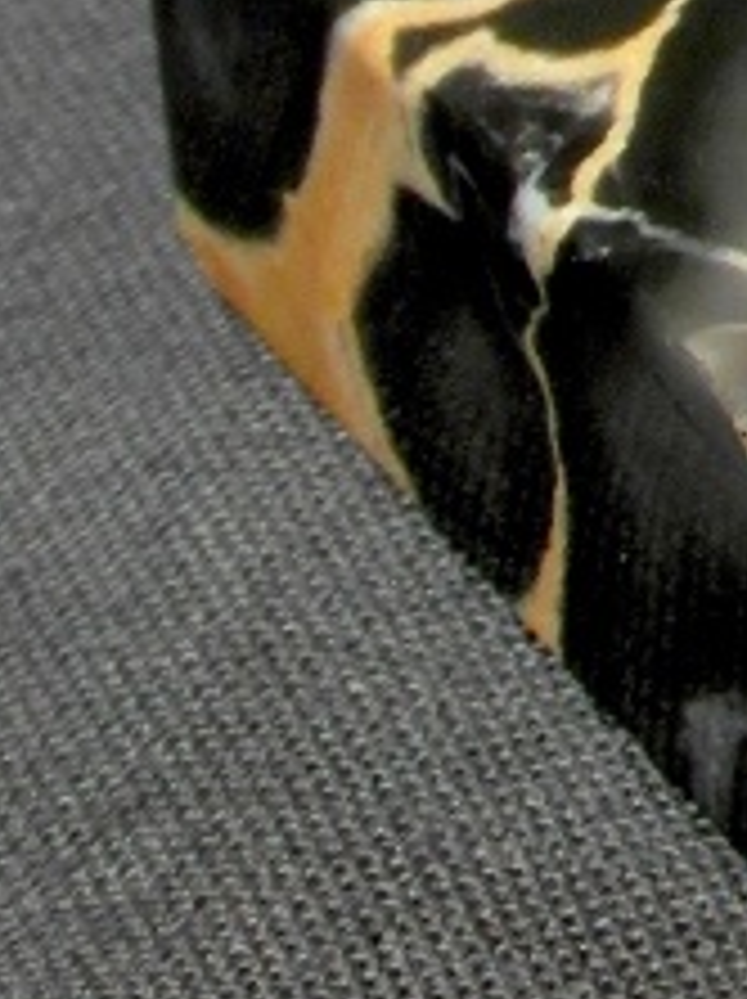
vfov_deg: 6.7
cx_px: 1858
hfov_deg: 5.0
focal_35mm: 287
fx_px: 8274
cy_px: -914
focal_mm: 8.7
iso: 80
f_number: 6
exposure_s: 1/350
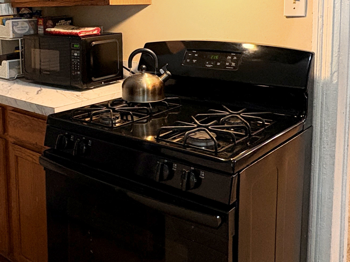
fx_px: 435
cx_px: 113
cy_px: 53
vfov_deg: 32.7
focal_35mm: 43
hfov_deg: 43.2
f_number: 2.2
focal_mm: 2.22
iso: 500
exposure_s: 1/60
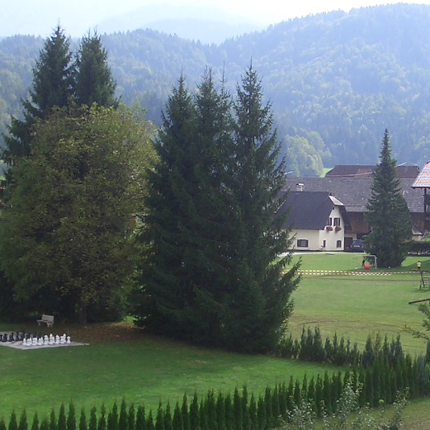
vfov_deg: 22.8
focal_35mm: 76
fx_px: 1068
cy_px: 220
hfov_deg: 22.6
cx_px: 303
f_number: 4.3
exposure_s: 1/320
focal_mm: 5.8
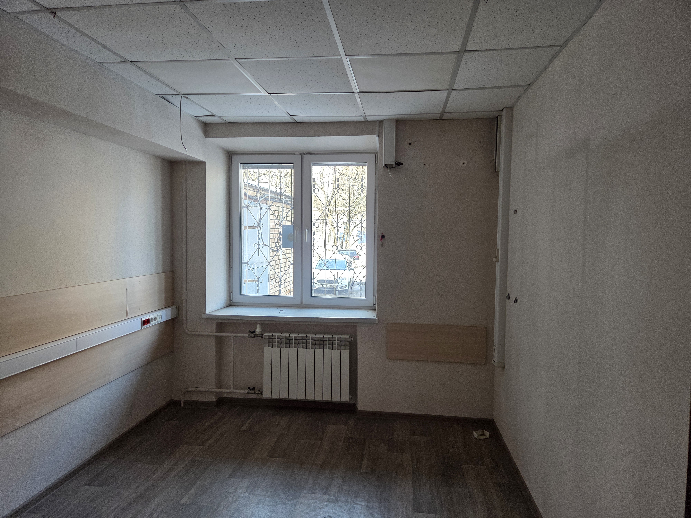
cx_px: 346
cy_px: 259
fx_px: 459
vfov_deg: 58.9
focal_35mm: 23
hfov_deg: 73.9
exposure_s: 1/100
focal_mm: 5.4
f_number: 1.8
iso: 250
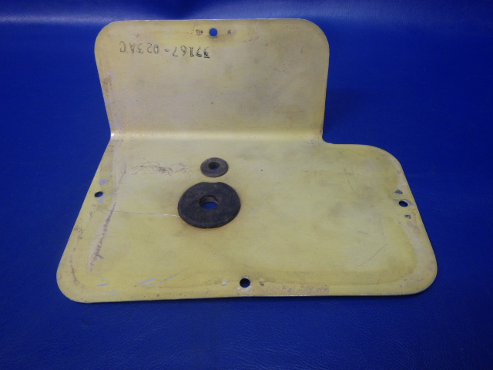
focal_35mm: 28
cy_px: 185
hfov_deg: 63.4
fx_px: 399
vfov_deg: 49.7
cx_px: 246
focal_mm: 5
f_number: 3.9
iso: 320
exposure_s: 1/30
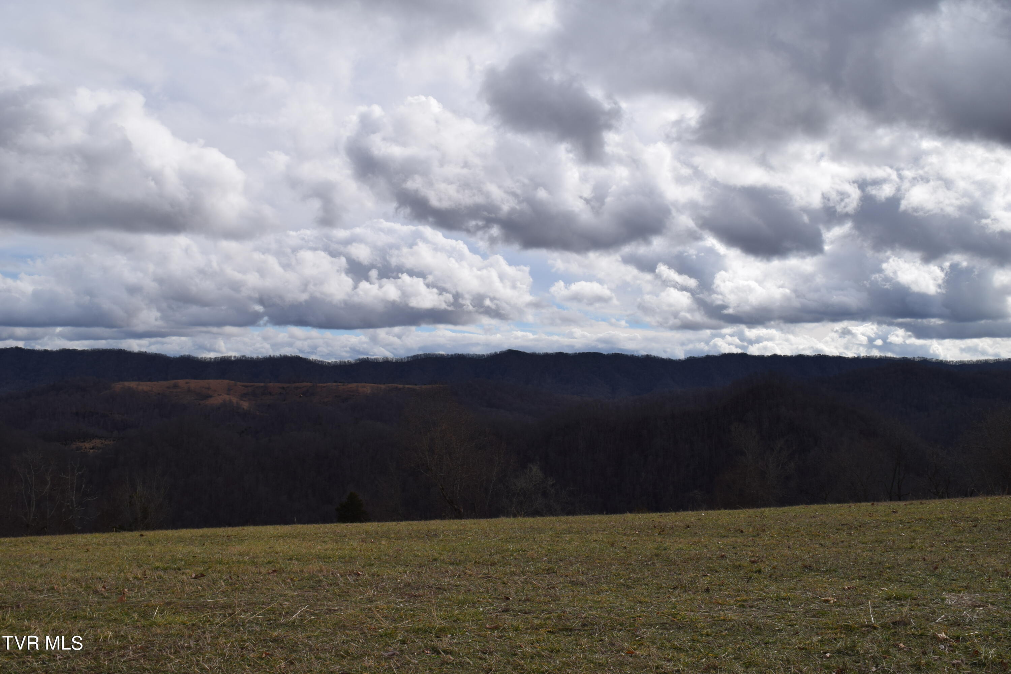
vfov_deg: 40.0
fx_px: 927
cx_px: 506
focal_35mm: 33
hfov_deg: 57.2
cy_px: 337
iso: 100
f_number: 13
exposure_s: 1/200
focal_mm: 22
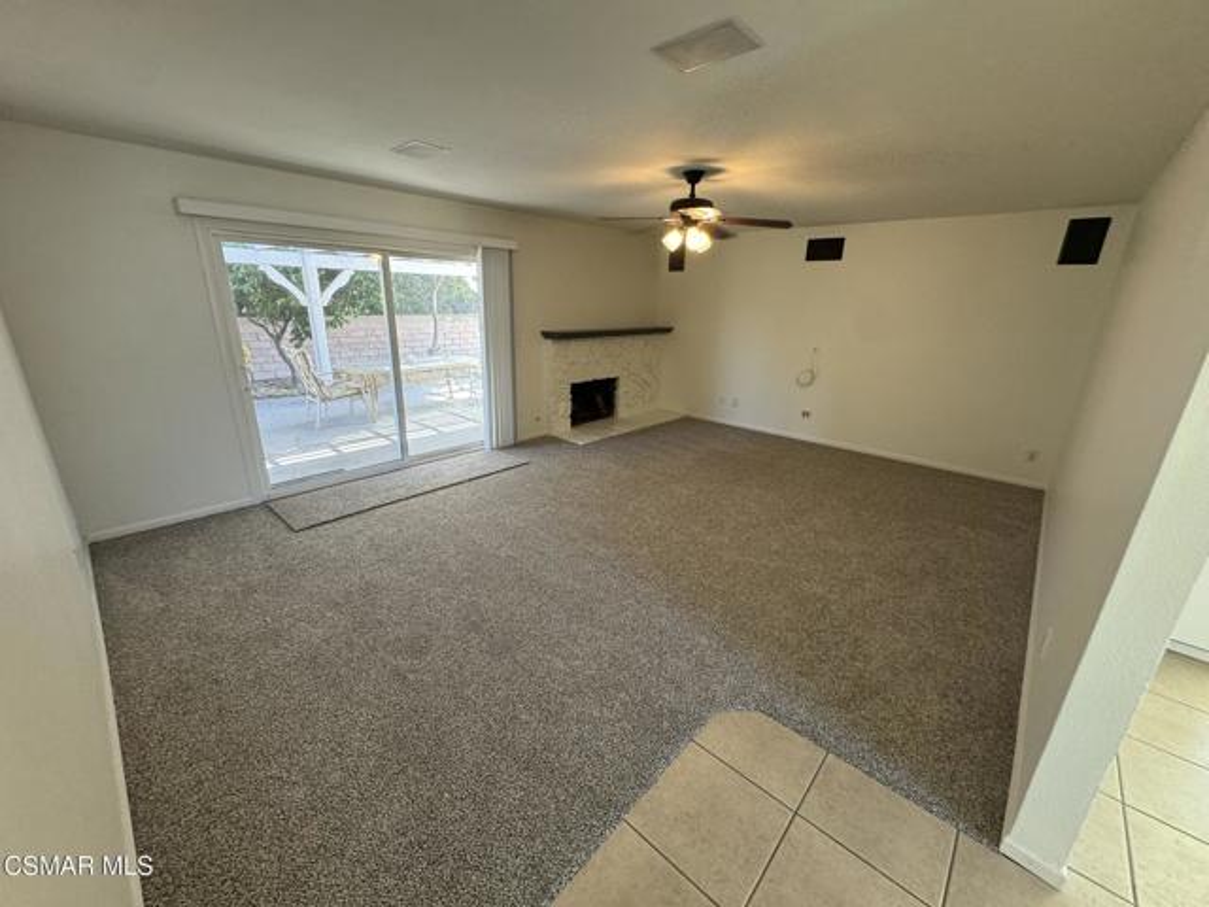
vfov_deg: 85.7
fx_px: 489
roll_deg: -1.6
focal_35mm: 14
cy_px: 454
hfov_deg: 102.1
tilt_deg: -19.7
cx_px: 604
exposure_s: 1/60
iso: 160
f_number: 2.2
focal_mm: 2.22
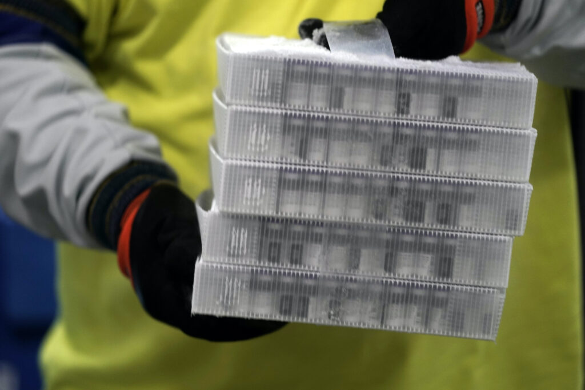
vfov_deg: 9.6
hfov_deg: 14.4
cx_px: 292
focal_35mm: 143
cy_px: 195
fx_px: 2323
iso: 1600
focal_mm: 143
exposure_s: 1/200
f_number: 2.8
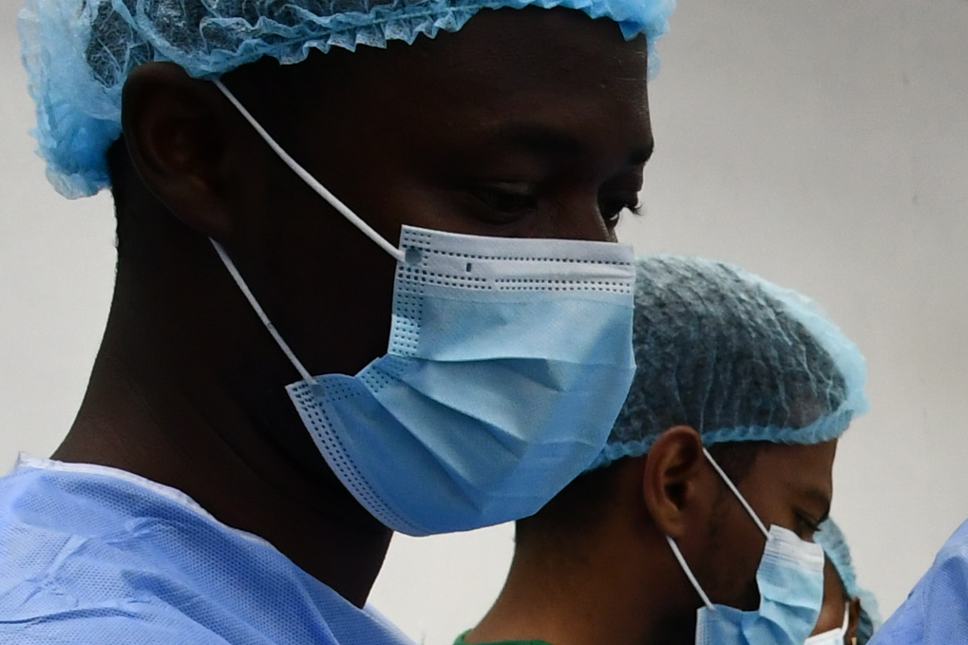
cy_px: 931
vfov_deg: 10.8
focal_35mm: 123
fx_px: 3307
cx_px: 1260
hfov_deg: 15.8
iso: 1000
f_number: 7.1
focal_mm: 20
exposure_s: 1/200
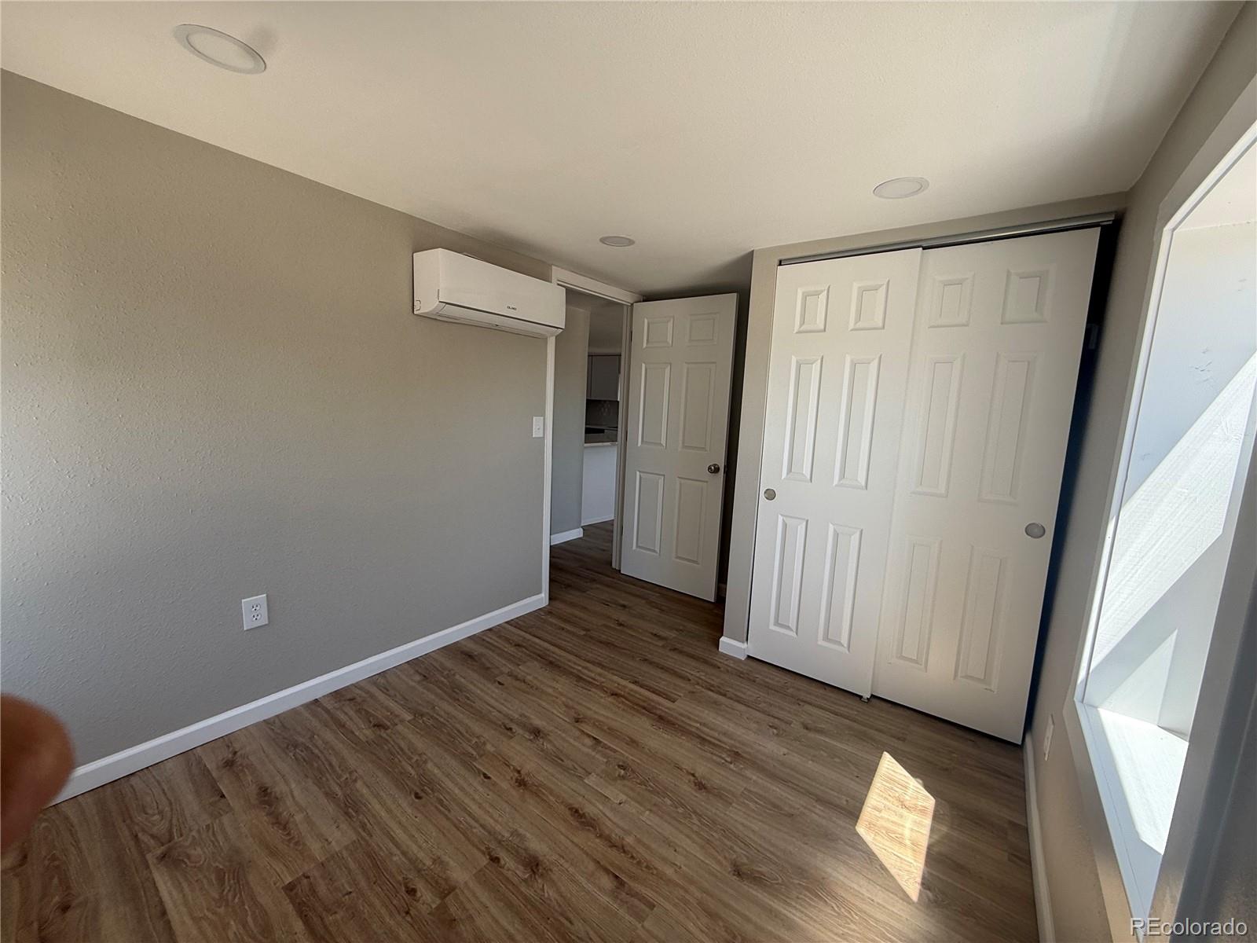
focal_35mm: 14
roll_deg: -3.9
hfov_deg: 102.1
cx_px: 628
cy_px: 472
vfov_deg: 85.7
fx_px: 508
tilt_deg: -6.9
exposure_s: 1/127
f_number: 2.2
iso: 50
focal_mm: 2.22
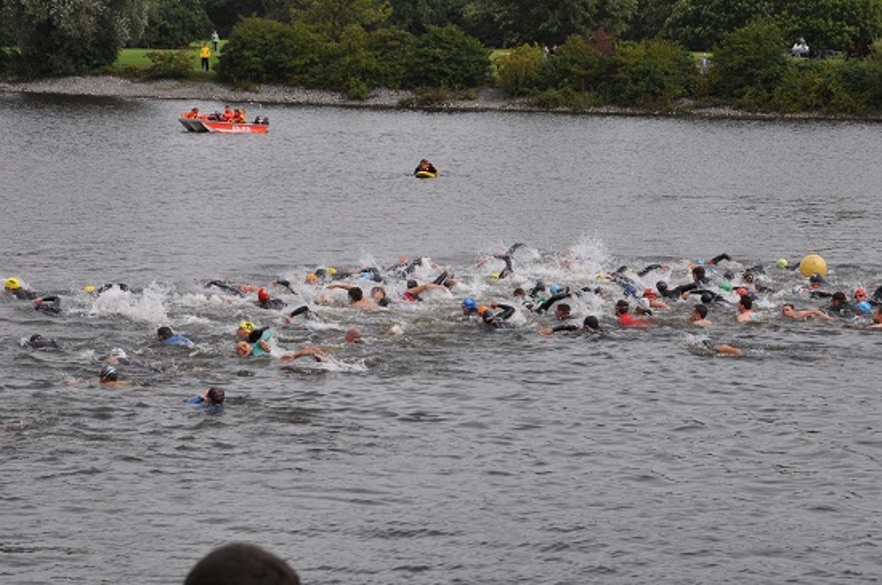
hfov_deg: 16.1
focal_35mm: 128
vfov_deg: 10.7
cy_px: 292
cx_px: 441
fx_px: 3119
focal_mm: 85
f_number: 10
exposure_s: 1/400
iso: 200
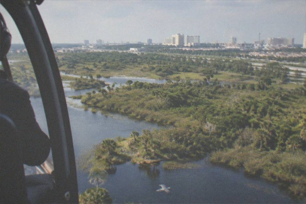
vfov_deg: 28.1
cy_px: 102
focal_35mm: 48
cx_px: 153
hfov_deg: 41.1
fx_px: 408
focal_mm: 48
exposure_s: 1/640
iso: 320
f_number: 4.5
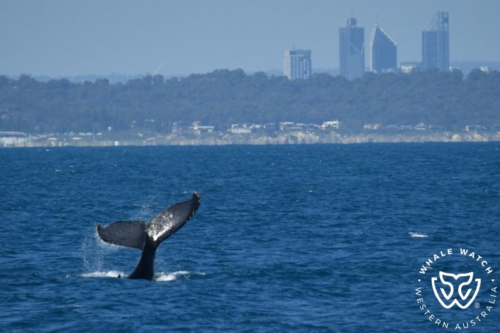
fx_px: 6665
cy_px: 166
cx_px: 250
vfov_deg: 2.9
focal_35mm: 480
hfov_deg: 4.3
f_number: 6.3
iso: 800
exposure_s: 1/8000
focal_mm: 480
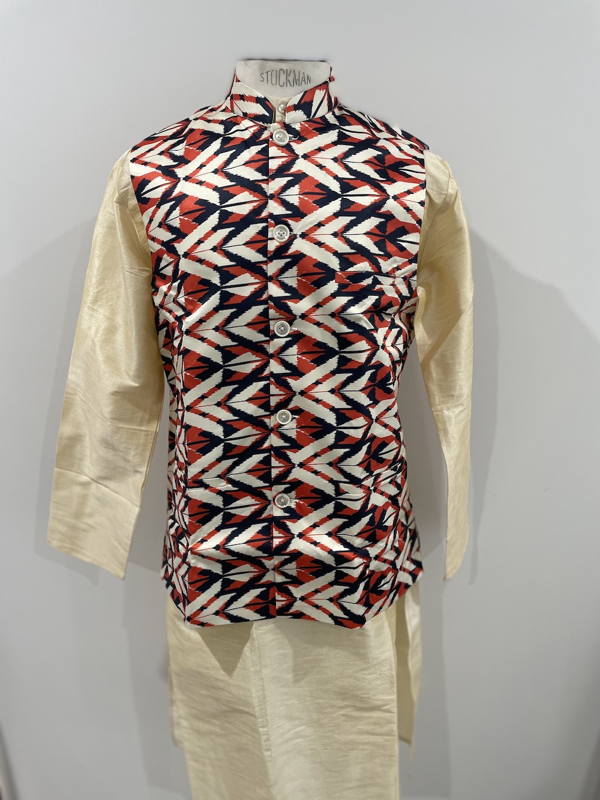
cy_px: 400
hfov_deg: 53.1
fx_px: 601
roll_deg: +2.5
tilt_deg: -14.0
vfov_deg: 67.3
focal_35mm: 26
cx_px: 300
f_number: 1.6
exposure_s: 1/50
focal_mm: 4.2
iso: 100
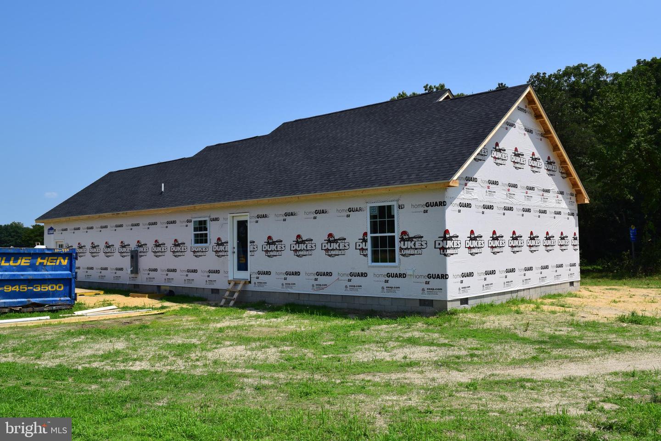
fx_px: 606
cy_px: 220
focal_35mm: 33
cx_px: 330
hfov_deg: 57.2
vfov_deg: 40.0
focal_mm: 22
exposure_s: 1/500
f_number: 11
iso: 250
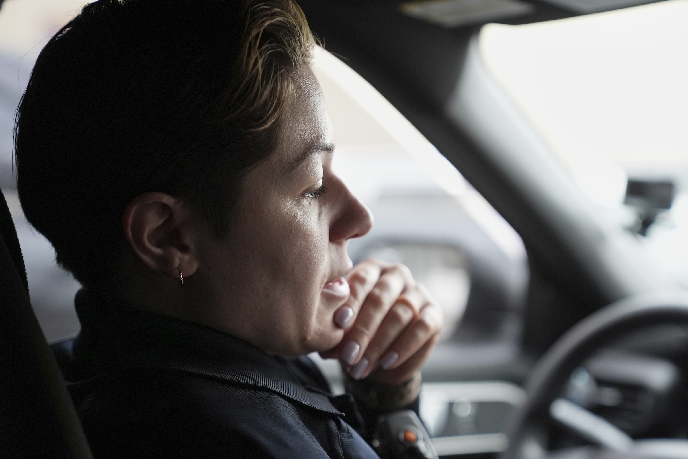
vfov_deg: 21.6
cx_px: 344
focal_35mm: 63
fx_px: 1204
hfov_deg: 31.9
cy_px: 230
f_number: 2.8
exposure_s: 1/1000
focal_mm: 63
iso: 2500
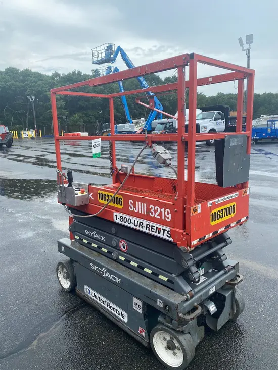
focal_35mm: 26
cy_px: 185
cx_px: 139
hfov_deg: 53.1
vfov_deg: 67.3
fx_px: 278
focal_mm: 4.25
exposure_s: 1/845
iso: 32
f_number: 1.8
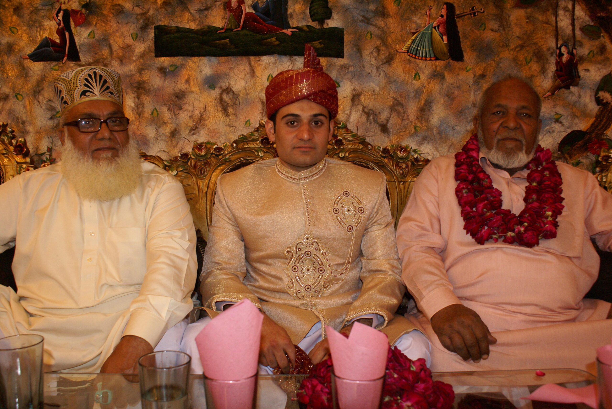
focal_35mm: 30
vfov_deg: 43.7
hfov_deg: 61.9
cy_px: 204
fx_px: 511
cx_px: 306
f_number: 5
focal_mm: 20
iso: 800
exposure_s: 1/60
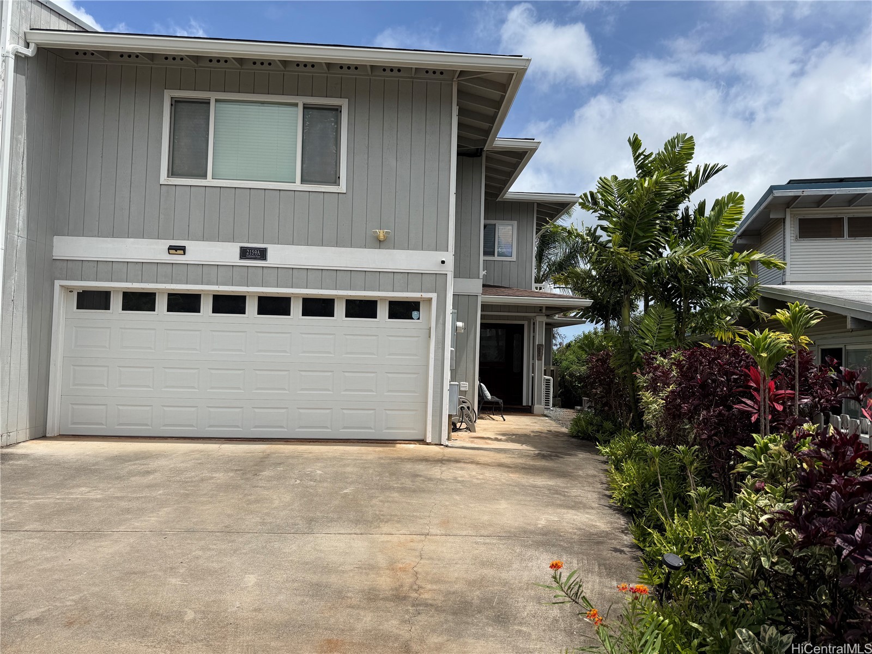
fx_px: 605
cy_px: 327
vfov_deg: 56.8
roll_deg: -1.5
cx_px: 436
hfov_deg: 71.6
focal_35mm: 24
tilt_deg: +3.1
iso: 80
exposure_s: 1/8130
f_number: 1.78
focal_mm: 6.76
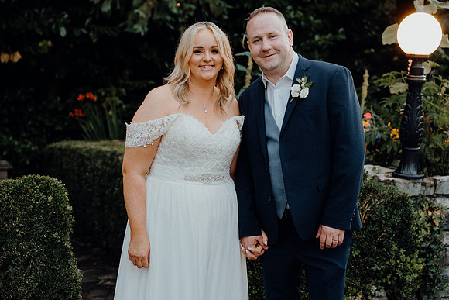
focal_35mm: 66
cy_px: 150
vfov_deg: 20.6
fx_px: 823
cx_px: 224
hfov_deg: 30.5
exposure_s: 1/160
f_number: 3.5
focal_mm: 66
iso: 2500
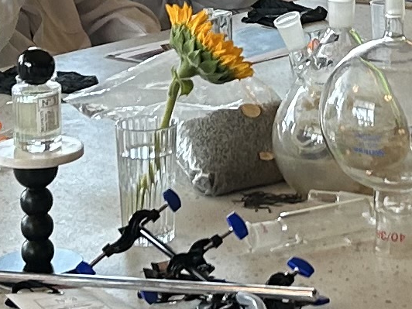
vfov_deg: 7.4
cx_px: 376
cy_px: -180
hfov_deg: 10.0
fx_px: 2345
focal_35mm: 197
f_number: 1.5
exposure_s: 1/100
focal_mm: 5.7
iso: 50
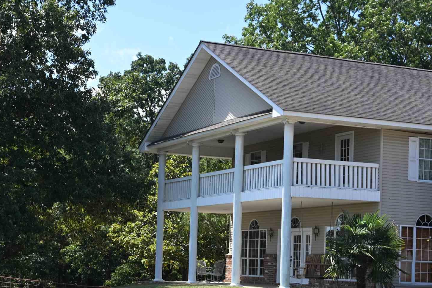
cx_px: 116
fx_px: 888
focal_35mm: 74
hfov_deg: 27.0
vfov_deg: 18.2
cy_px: 245
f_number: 5.6
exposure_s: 1/250
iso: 100
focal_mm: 35
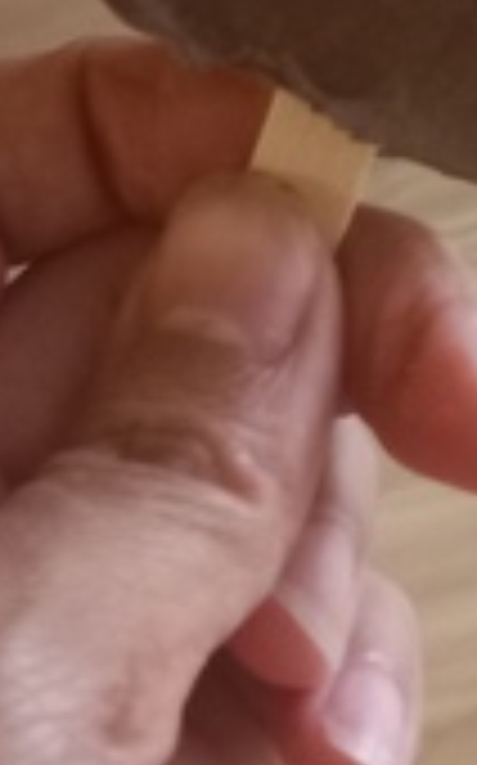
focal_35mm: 116
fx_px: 2417
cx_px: 526
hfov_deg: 11.1
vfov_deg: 17.4
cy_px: -72
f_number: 1.8
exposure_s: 1/25
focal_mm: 4
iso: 500
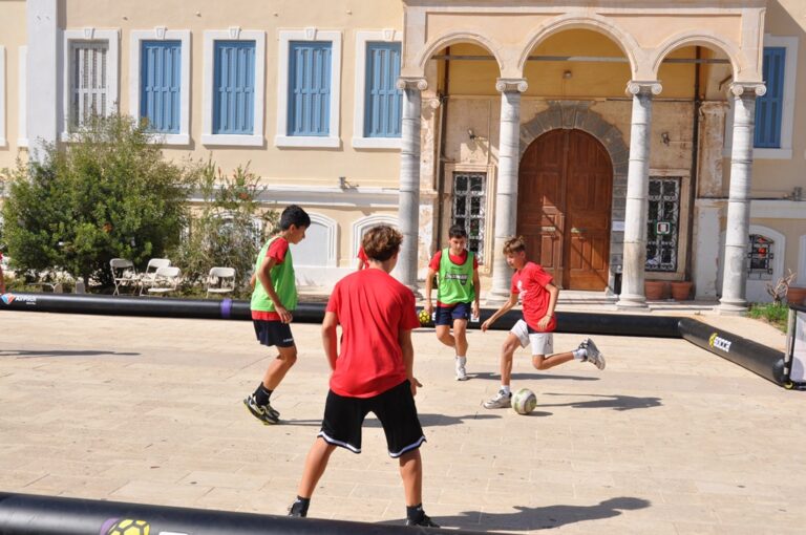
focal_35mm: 39
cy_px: 268
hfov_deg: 49.6
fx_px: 872
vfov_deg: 34.1
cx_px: 403
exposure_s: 1/2000
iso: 400
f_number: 7.1
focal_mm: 26
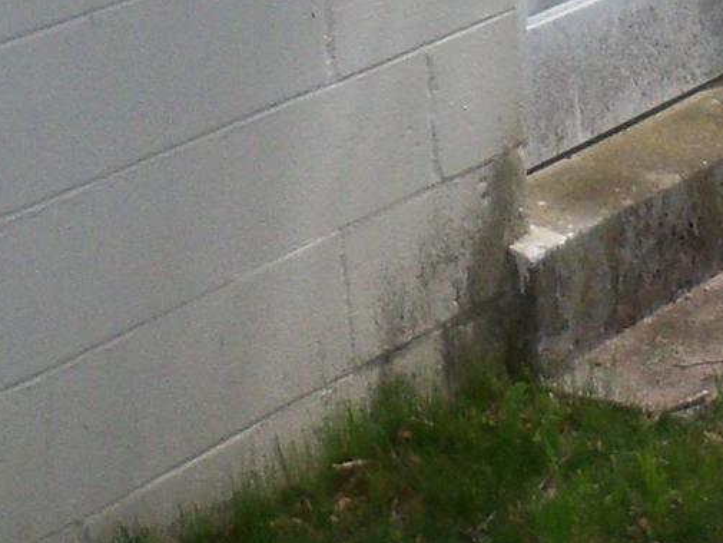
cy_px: -484
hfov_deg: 13.4
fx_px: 2967
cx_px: 929
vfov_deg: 9.8
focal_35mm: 142
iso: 200
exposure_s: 1/1600
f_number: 3.5
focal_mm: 6.2
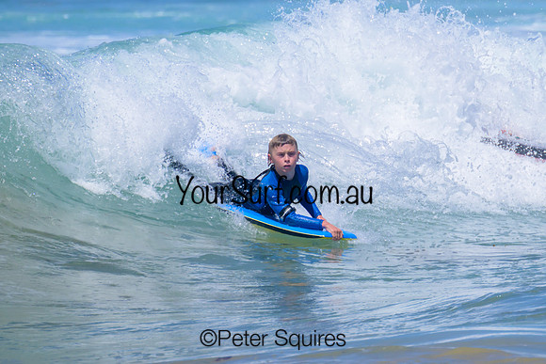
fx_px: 16505
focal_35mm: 1088
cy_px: 157
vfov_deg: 1.3
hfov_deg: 1.9
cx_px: 371
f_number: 11
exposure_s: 1/2000
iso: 500
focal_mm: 800
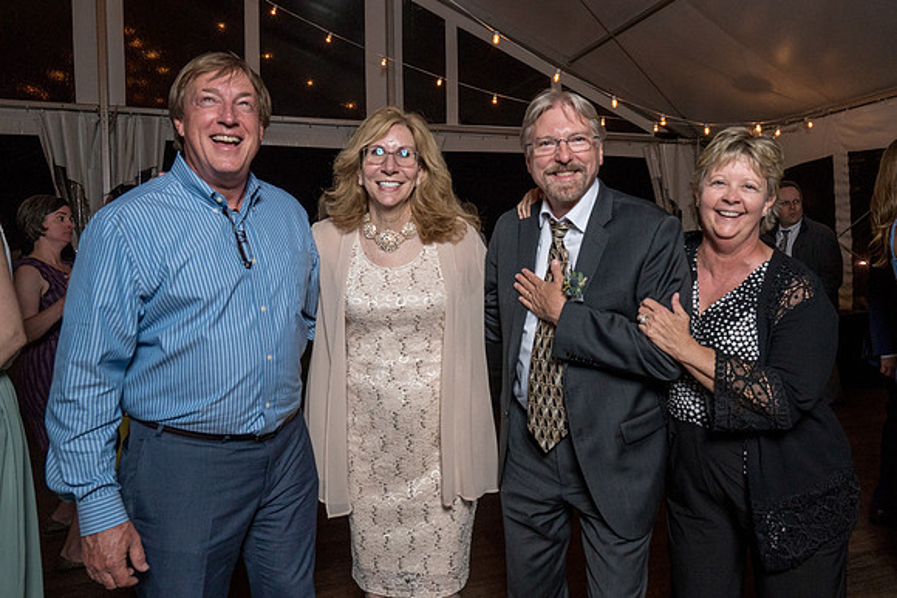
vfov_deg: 53.4
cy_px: 271
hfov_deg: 74.0
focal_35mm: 24
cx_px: 484
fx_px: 594
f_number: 5.6
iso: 2000
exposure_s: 1/200
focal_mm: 19
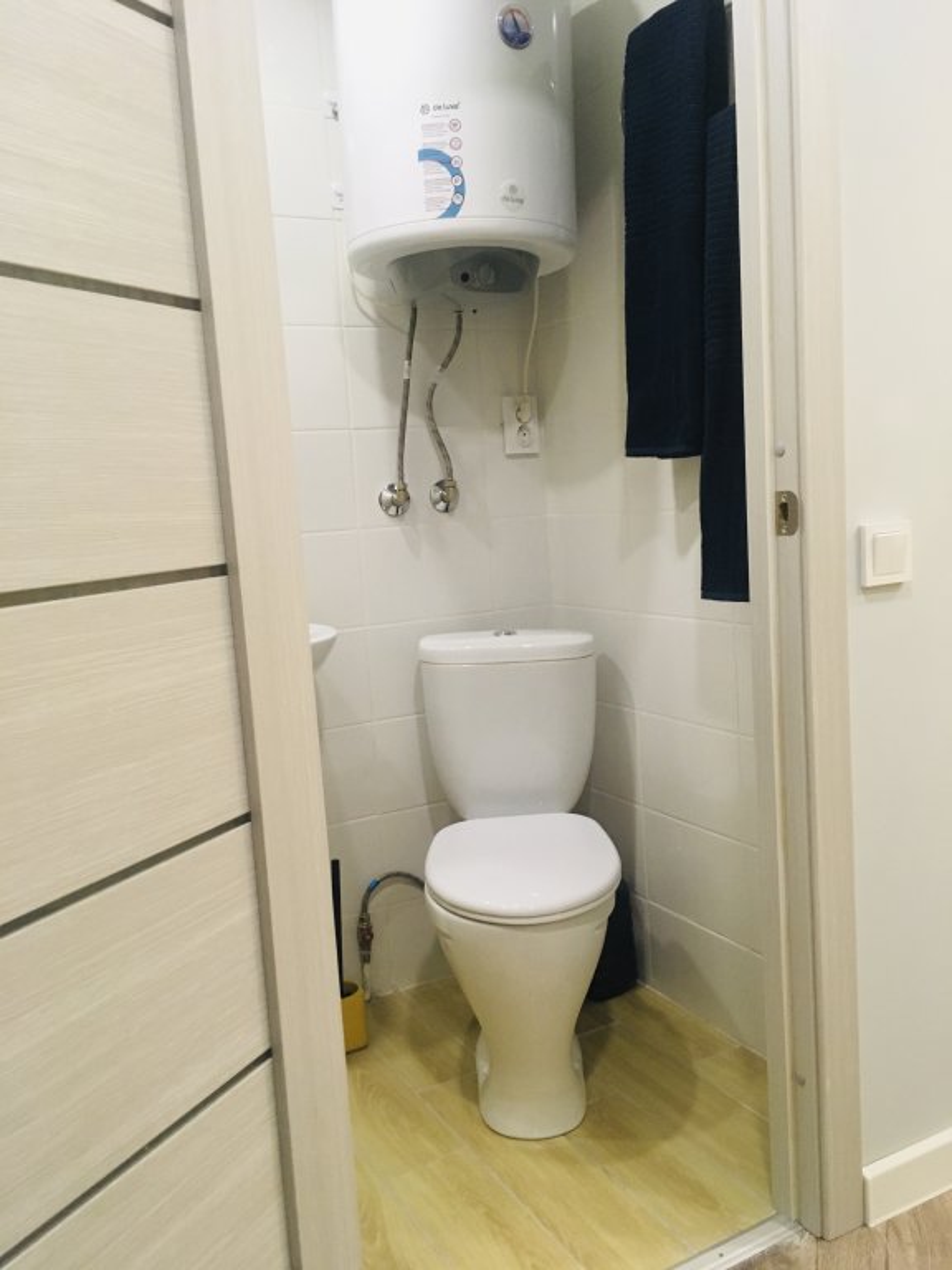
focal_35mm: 29
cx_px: 476
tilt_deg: -10.3
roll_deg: +3.2
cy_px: 635
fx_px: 1063
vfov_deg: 61.7
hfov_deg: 48.2
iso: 160
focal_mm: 4.15
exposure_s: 1/33
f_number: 2.2
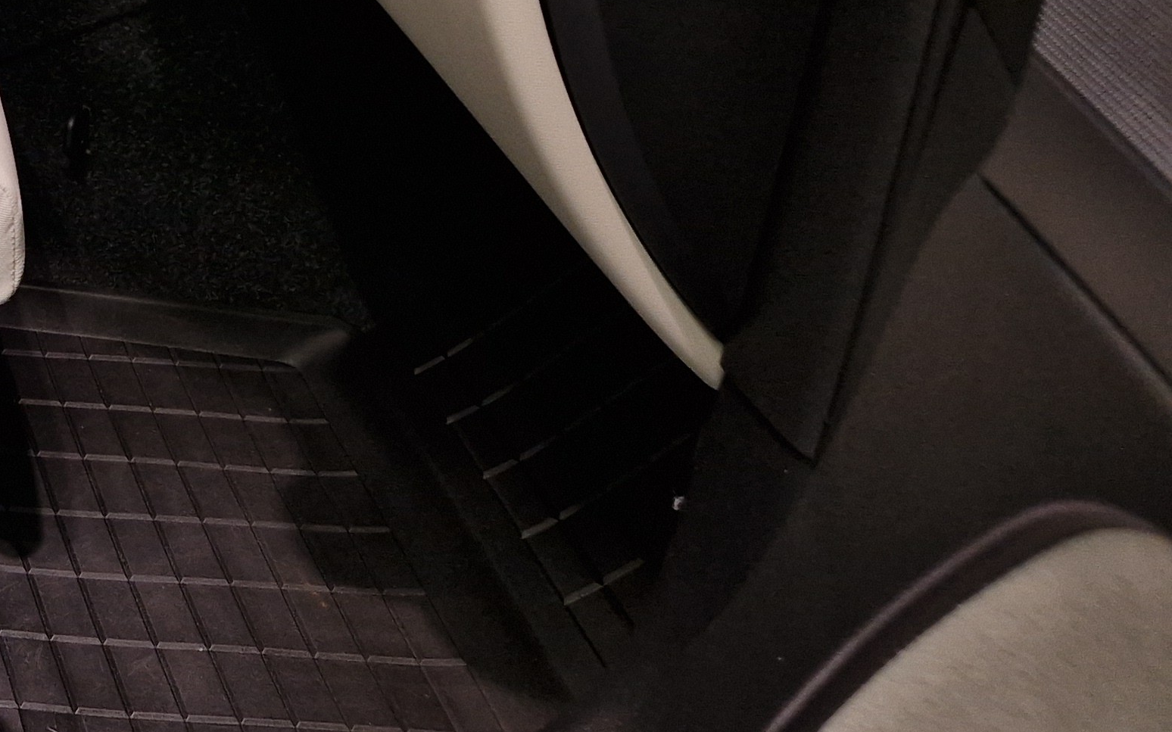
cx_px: -341
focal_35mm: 63
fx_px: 2012
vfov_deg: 19.0
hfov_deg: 27.3
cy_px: -242
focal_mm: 5.4
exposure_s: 1/295
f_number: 1.8
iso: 50
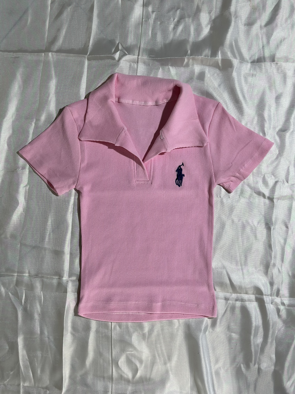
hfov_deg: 30.3
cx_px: 148
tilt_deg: -86.6
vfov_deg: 39.7
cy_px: 197
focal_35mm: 48
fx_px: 545
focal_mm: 6.86
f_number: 1.78
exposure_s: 1/100
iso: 64
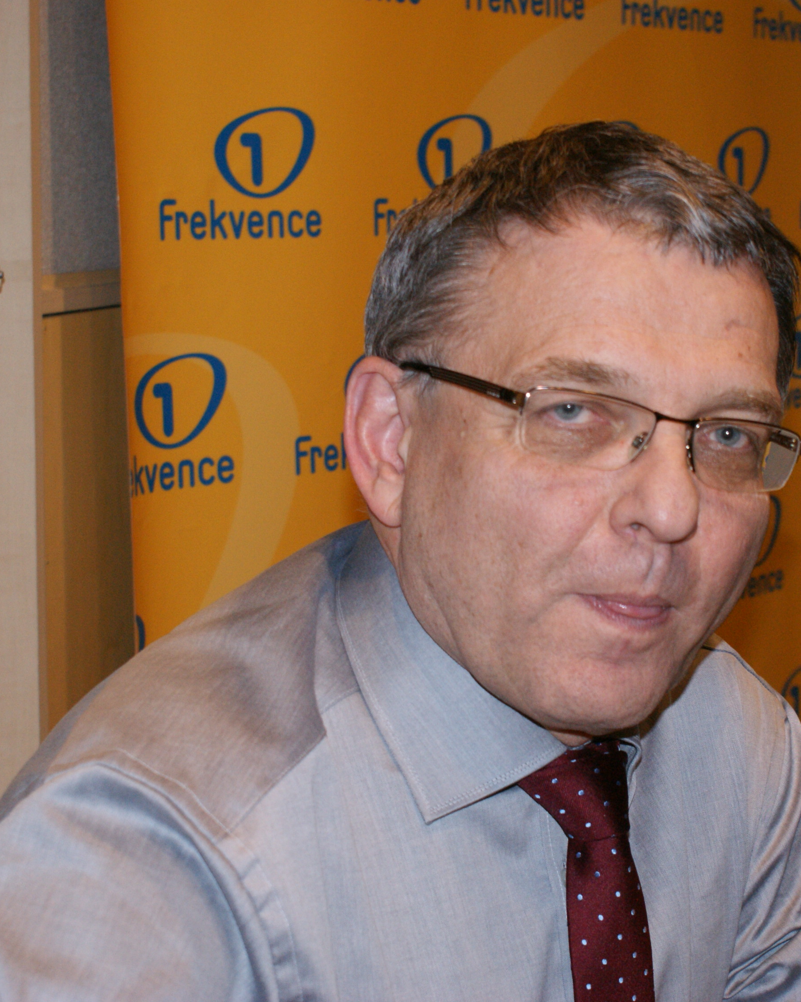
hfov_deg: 20.5
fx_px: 2214
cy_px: 499
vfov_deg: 25.5
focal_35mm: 75
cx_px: 505
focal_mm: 35
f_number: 5.6
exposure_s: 1/60
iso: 400
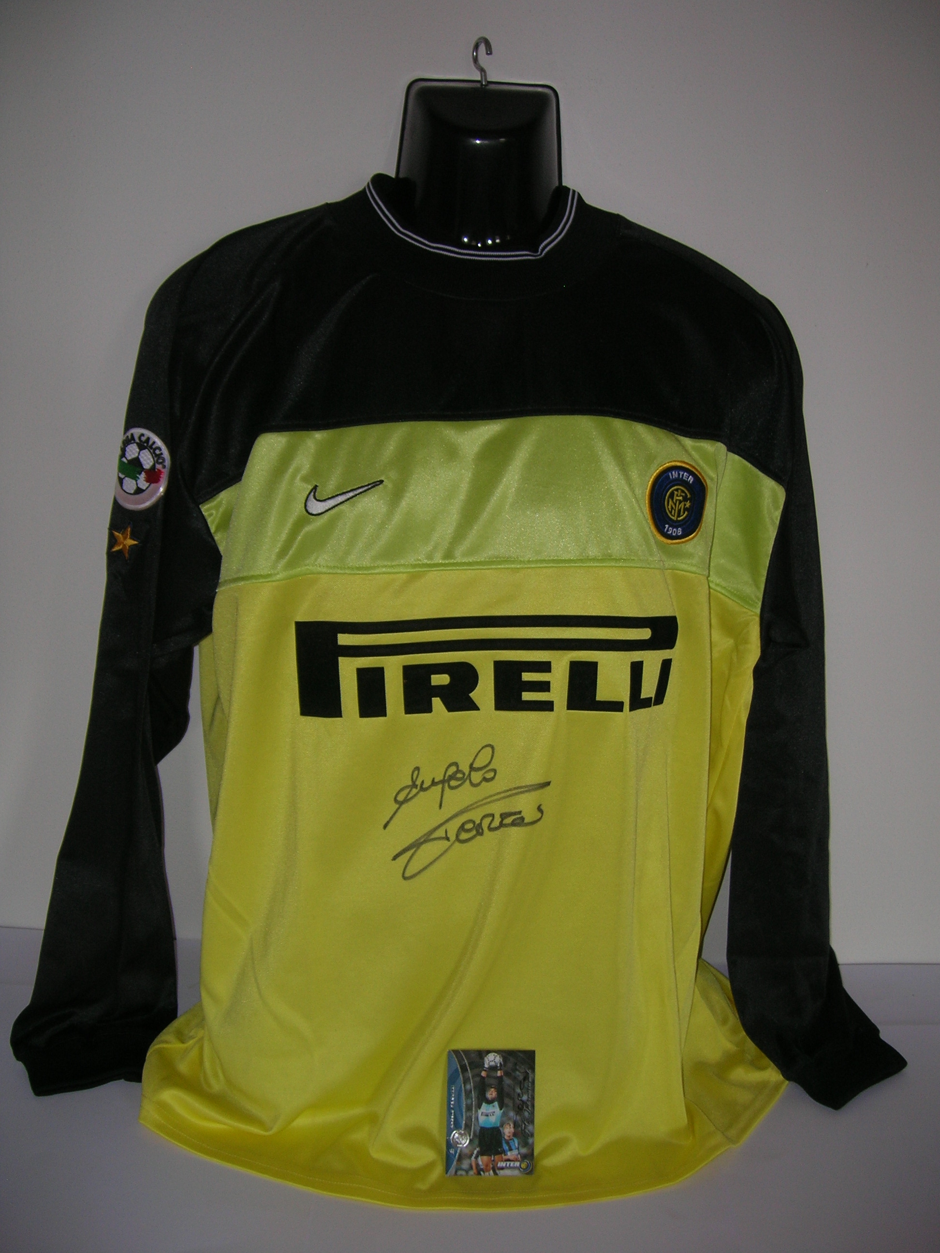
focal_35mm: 34
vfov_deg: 54.0
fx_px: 1231
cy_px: 626
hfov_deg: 41.8
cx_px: 470
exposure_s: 1/60.1
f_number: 2.9
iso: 50
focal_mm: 5.7
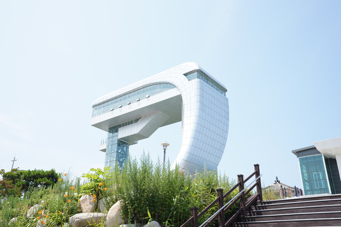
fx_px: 331
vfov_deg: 37.8
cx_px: 170
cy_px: 114
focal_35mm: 35
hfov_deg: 54.4
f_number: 5.6
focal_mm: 35
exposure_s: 1/1000
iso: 400
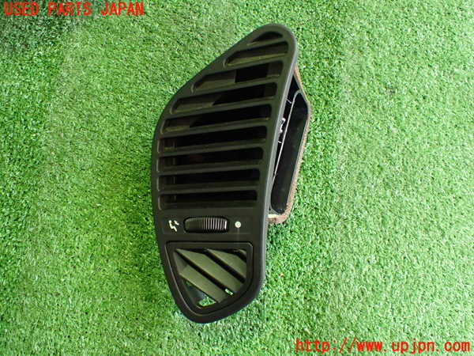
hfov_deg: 60.0
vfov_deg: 46.8
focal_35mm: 30
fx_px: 411
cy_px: 178
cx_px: 237
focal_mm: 5.4
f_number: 2.3
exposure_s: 1/50
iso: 800
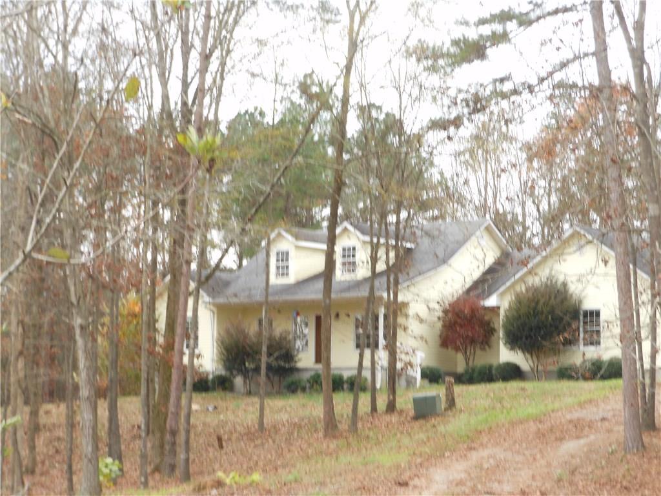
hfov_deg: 22.5
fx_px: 1661
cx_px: 330
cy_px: 248
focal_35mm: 87
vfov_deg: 17.0
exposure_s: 1/60
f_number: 5.3
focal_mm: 15.6
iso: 200
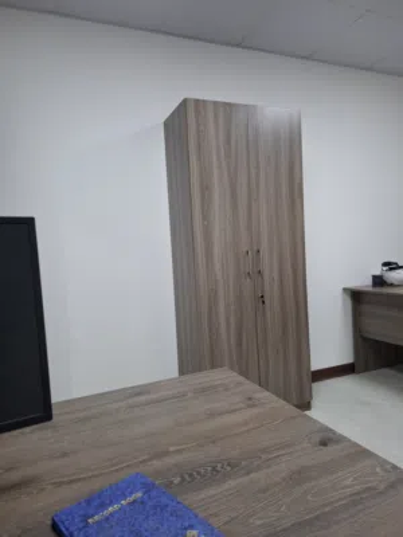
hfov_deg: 58.9
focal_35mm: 23
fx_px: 357
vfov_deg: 73.9
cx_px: 202
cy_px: 268
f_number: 1.8
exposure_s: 1/100
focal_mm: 5.54
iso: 200
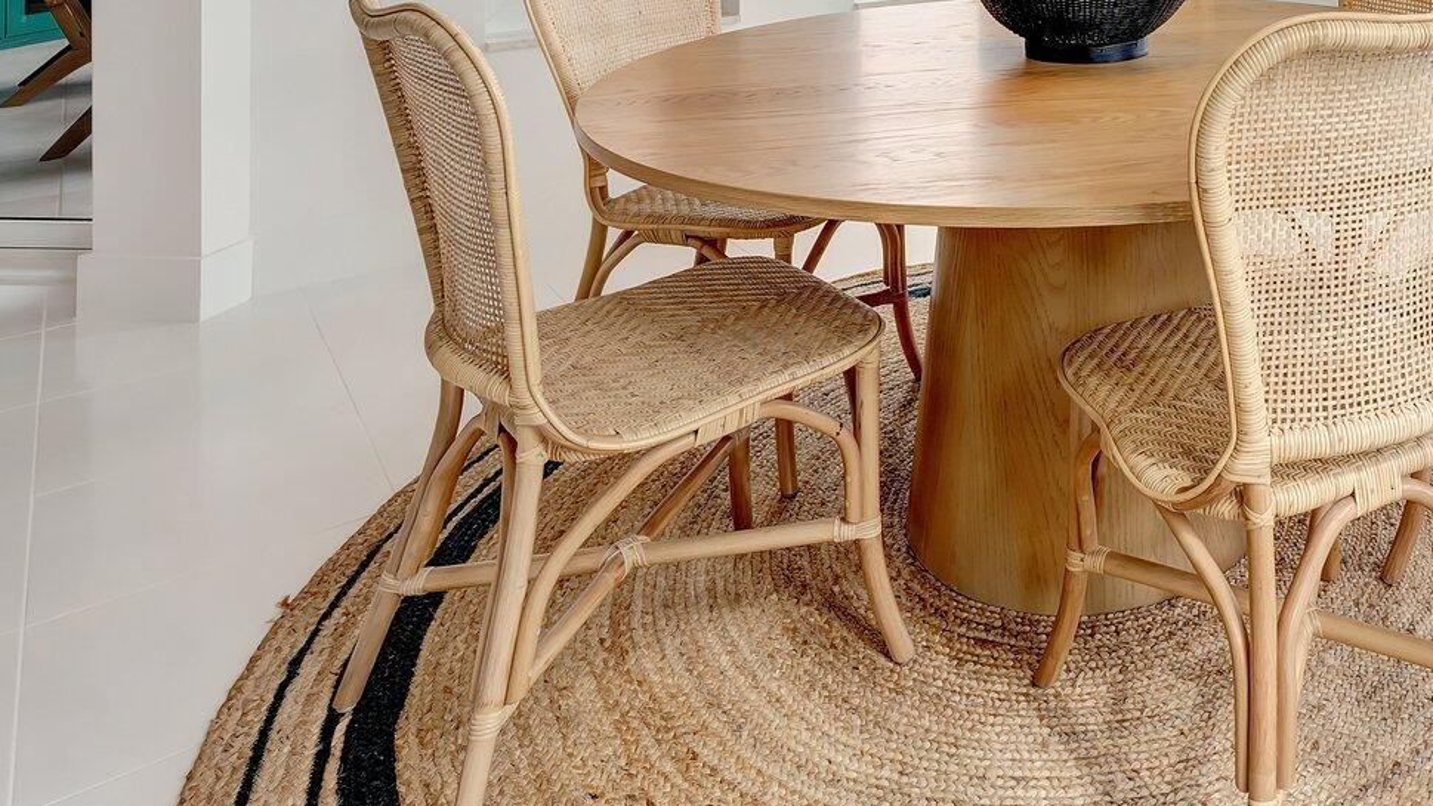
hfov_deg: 56.8
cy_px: -151
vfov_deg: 31.8
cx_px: 1195
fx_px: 1178
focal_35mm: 31
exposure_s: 1/50
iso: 400
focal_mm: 14
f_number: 9
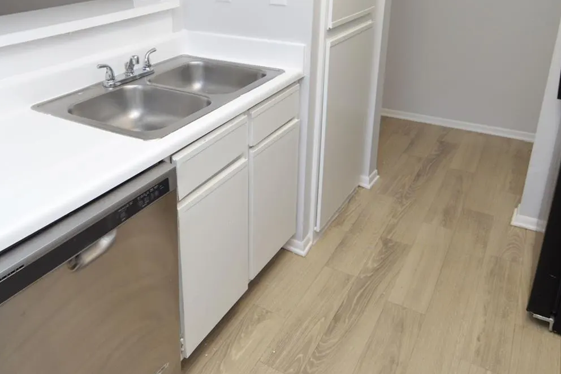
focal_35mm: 29
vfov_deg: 43.9
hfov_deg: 63.2
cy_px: 109
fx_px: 452
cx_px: 231
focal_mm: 12
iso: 400
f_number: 4
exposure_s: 1/60
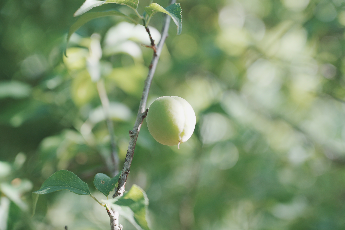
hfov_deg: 28.8
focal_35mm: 70
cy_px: 115
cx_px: 172
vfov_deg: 19.5
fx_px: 671
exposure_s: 1/80
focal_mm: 70
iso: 125
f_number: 4
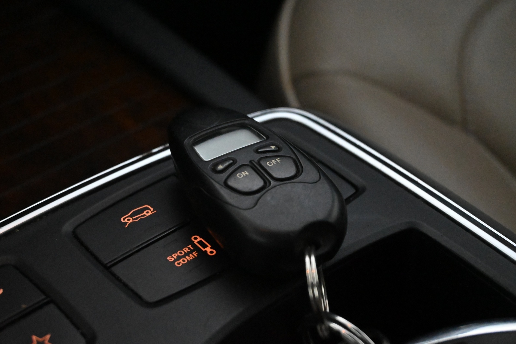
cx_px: 254
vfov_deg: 23.4
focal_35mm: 58
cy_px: 172
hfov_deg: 34.5
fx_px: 831
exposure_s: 1/60
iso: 12800
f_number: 5.6
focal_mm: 38
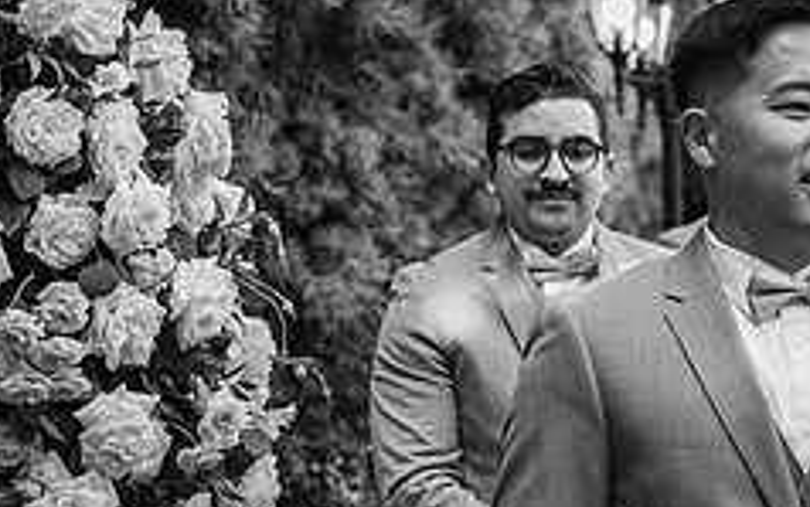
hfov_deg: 22.0
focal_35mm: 93
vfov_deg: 14.1
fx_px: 2054
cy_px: 339
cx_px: 635
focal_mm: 35
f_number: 2.2
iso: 100
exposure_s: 1/640
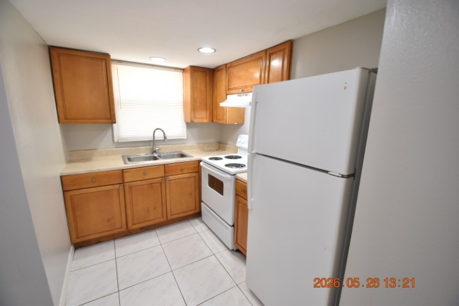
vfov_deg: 77.3
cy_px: 153
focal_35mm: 15
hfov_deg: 100.4
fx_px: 191
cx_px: 230
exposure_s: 1/90
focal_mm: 10
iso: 800
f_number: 3.5
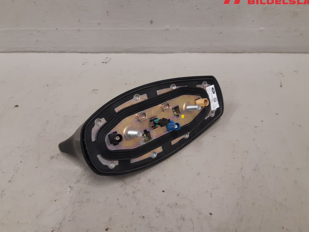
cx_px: 150
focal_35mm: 31
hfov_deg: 58.3
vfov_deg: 45.4
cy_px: 112
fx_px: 277
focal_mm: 3.93
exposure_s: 1/50
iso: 125
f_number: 1.7
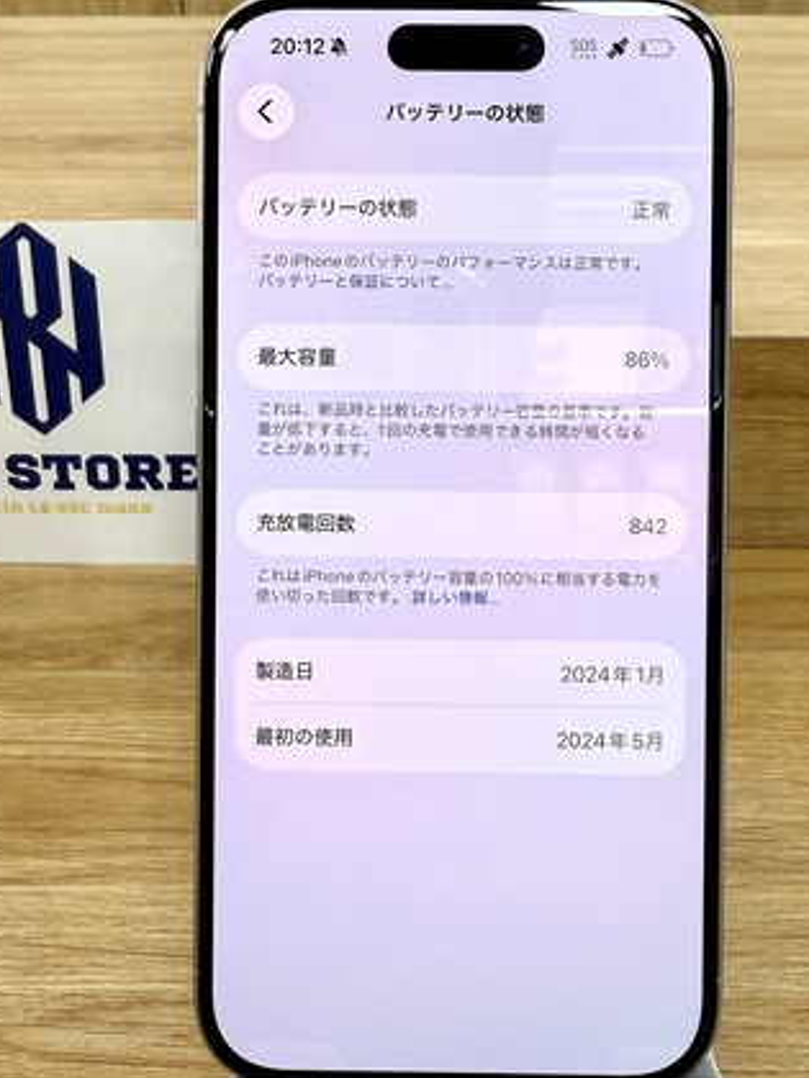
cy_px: 406
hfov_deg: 35.9
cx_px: 430
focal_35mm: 40
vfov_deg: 46.4
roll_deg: -0.4
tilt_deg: -26.3
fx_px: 1246
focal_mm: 2.22
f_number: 2.2
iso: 64
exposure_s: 1/120
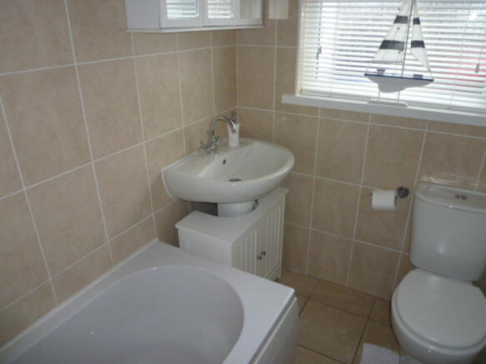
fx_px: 351
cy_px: 182
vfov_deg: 54.9
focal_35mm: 25
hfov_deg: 69.4
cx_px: 243
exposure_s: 1/30
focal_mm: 4.5
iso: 125
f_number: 2.8
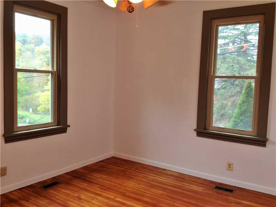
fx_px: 279
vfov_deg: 40.7
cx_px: 138
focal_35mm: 35
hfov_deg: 52.6
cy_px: 104
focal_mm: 4.28
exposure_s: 1/20
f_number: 2.4
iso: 50
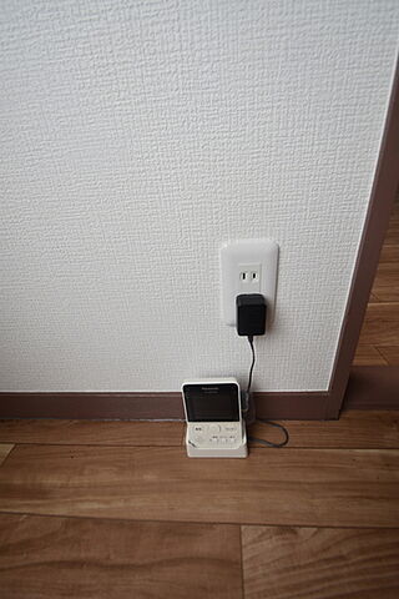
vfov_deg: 100.4
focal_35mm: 15
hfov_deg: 77.3
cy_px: 300
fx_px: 249
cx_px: 200
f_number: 5.6
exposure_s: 1/250
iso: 360
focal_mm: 10
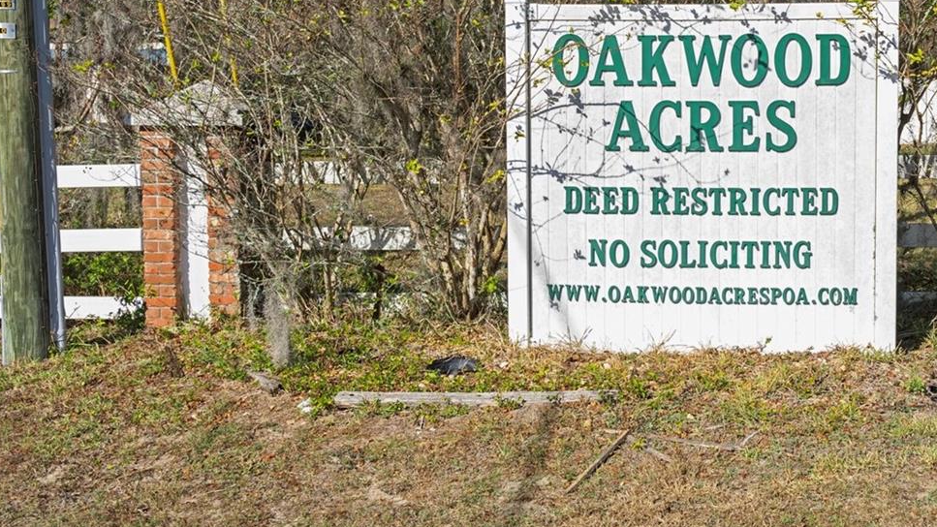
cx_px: 673
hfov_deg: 39.1
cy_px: 210
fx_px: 1292
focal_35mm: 52
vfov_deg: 23.0
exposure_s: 1/100
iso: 320
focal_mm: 20
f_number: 8
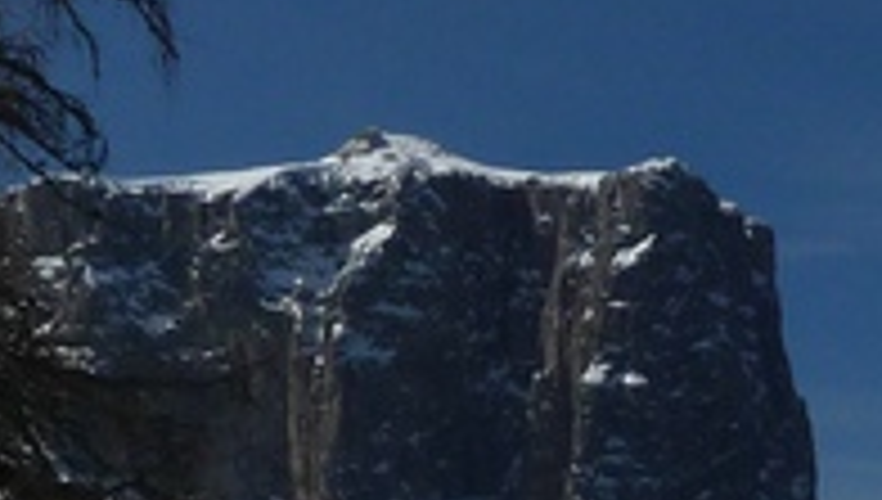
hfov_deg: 13.5
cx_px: 752
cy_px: 829
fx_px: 3701
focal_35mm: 158
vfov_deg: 7.5
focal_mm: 5
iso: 100
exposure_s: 1/800
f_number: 8
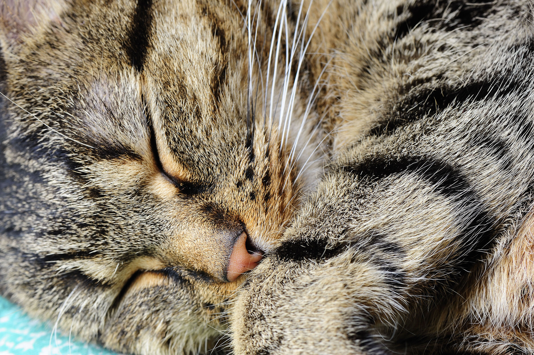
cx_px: 267
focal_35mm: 105
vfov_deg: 13.0
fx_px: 1556
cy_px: 178
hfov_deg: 19.5
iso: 200
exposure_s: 1/3
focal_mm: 105
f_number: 13
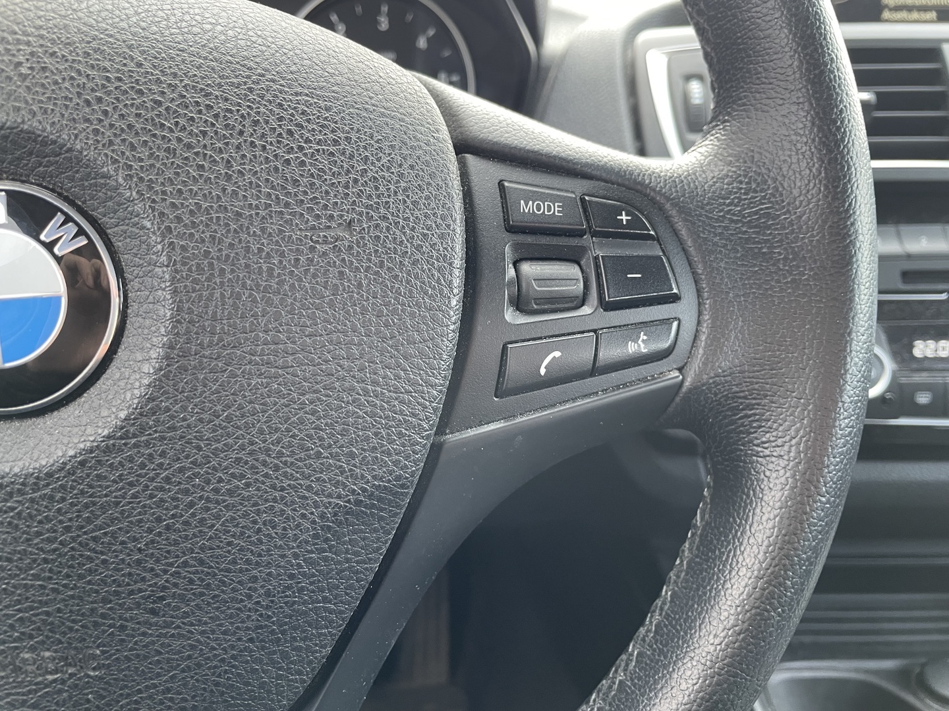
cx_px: 474
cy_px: 356
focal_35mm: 26
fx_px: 713
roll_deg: +2.2
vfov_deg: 53.1
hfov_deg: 67.3
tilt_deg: -22.2
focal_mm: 4.2
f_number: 1.6
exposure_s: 1/98
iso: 125
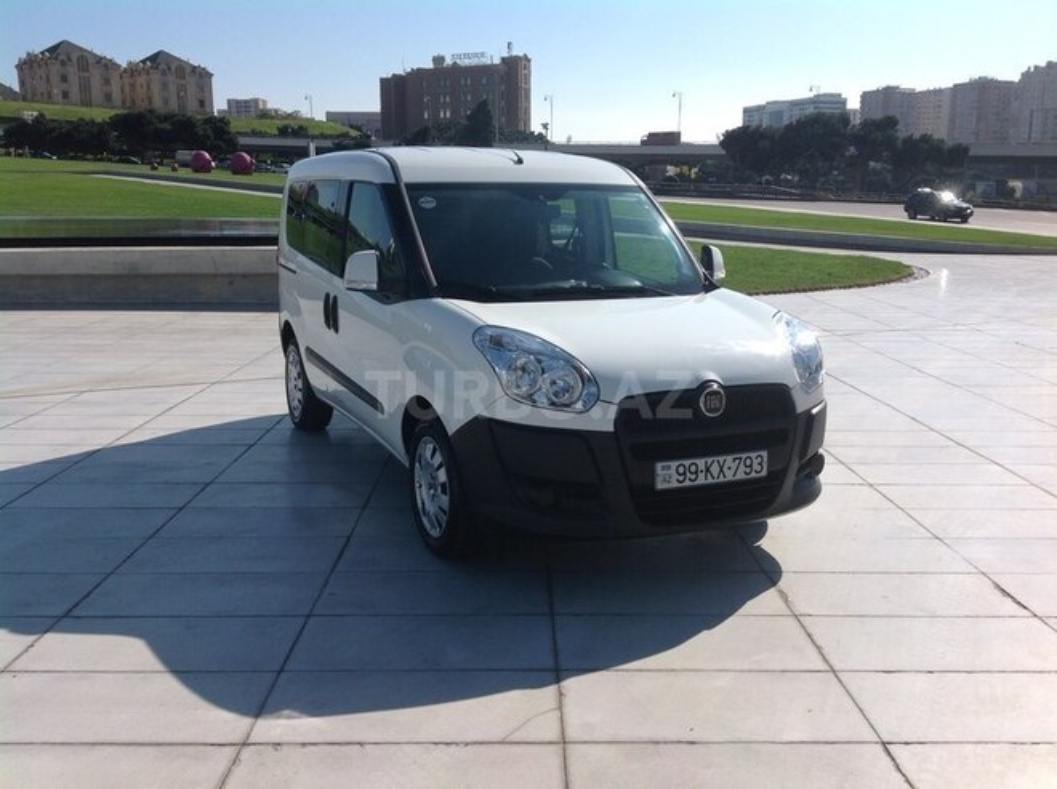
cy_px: 394
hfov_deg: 52.7
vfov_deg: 40.6
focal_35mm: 35
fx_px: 1067
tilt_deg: -11.3
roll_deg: -0.5
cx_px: 528
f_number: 2.4
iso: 50
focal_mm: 4.28
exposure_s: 1/2519
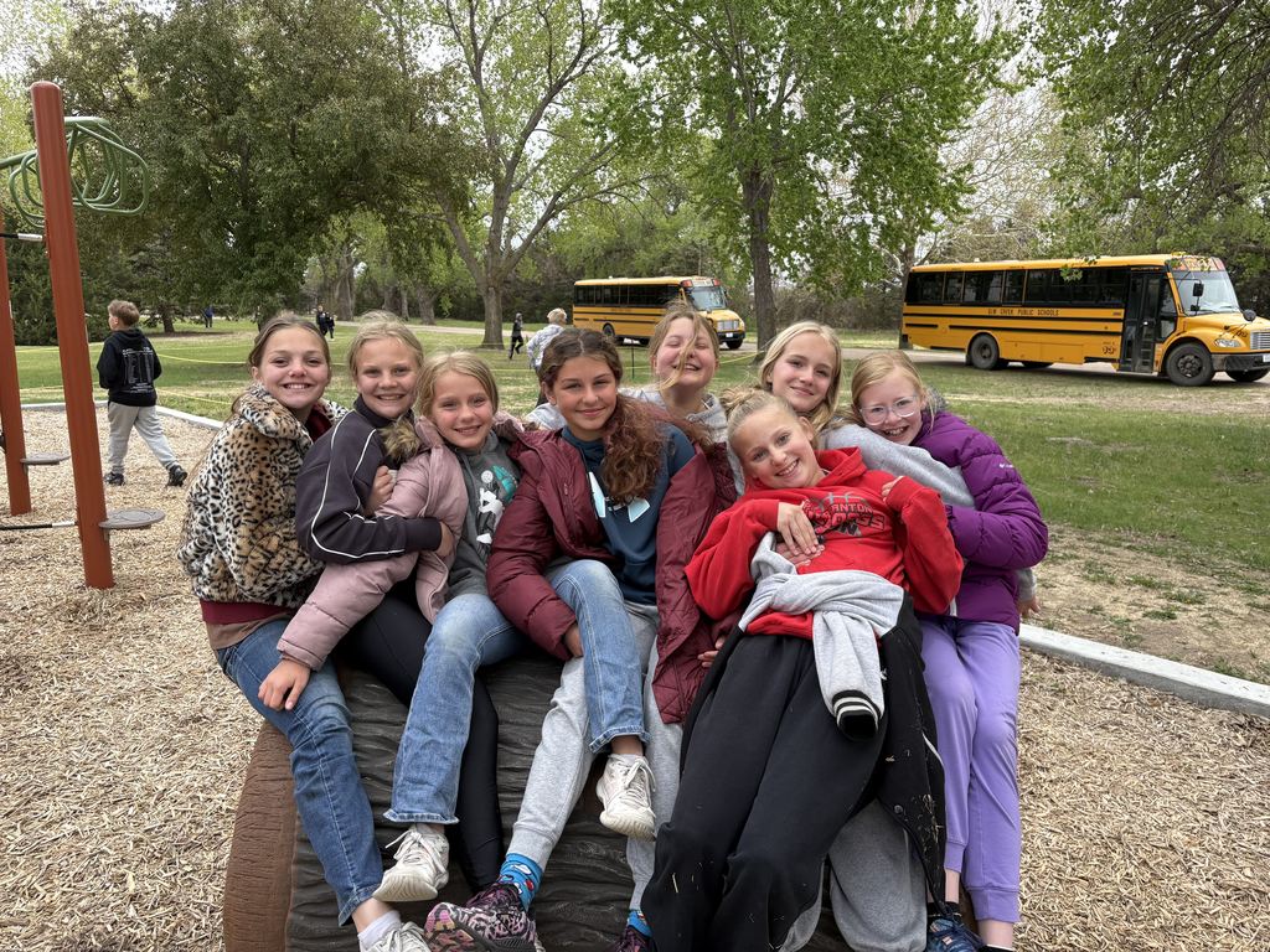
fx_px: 954
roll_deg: -0.5
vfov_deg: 53.1
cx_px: 635
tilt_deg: -9.7
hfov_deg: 67.3
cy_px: 476
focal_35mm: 26
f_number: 1.6
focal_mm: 5.96
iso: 50
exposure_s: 1/1155
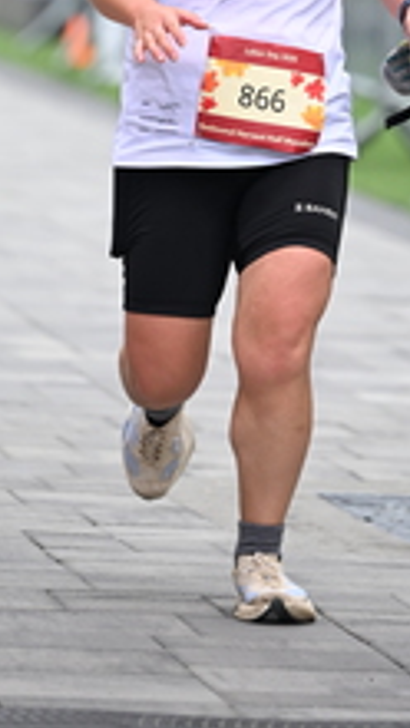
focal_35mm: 419
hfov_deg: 2.9
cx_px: 223
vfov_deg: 5.1
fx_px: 8086
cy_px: -179
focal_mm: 160
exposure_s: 1/2000
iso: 640
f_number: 2.8
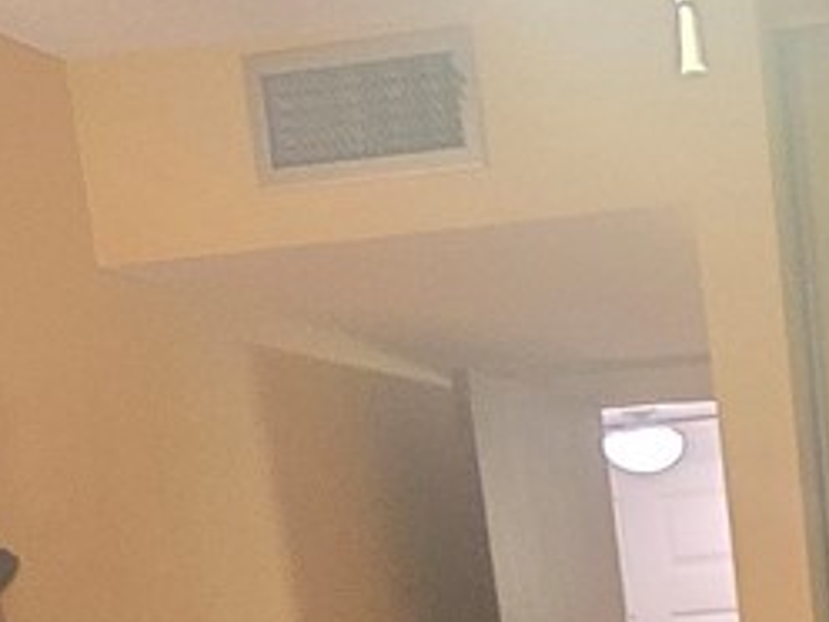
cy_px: 1438
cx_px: 1083
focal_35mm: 84
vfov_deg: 13.5
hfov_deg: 21.1
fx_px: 2012
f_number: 2.2
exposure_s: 1/60
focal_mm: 2.2
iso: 1000
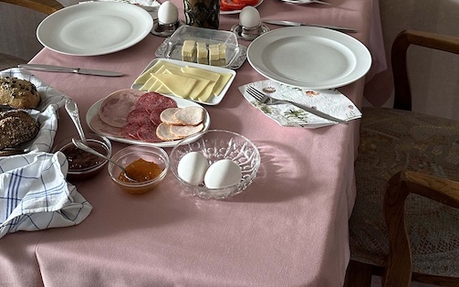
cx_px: 228
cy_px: 4
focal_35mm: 51
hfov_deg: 39.6
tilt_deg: -25.2
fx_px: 638
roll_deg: -0.2
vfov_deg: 24.2
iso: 250
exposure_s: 1/77
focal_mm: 6.86
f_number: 1.78
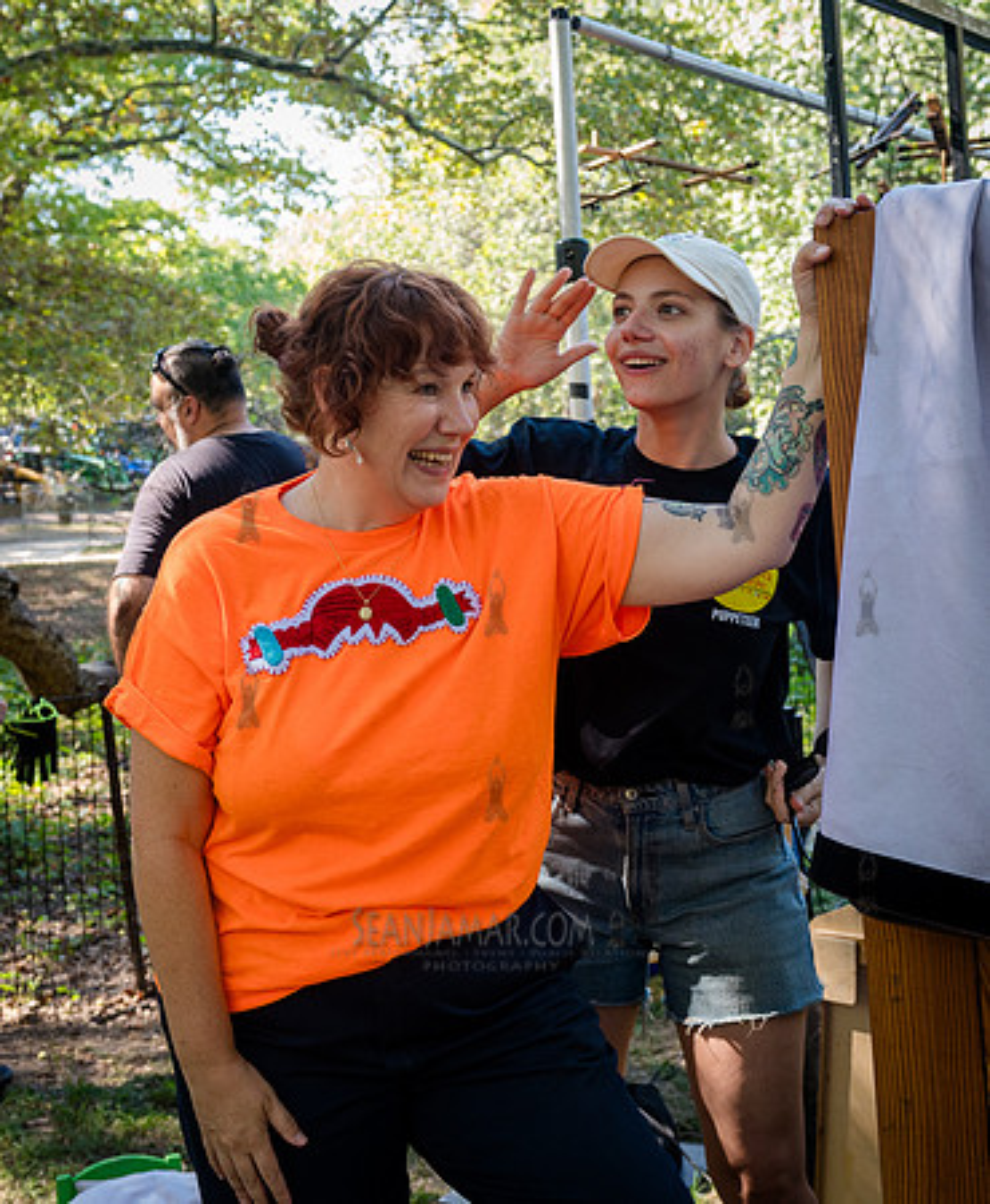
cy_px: 542
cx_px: 548
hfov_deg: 31.3
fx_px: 1766
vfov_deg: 37.6
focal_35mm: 49
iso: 1000
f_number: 4.5
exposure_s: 1/250
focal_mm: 32
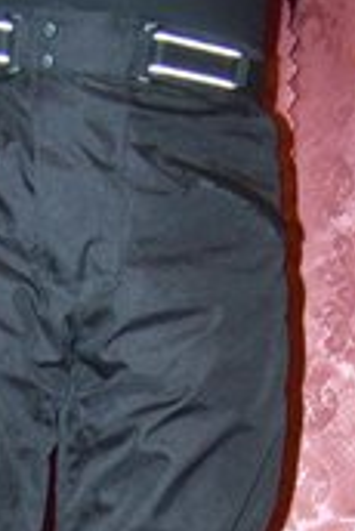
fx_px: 1284
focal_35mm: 87
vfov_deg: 22.3
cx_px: 127
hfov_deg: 15.7
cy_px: 562
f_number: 2.8
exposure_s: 1/30
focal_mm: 5.85
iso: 200
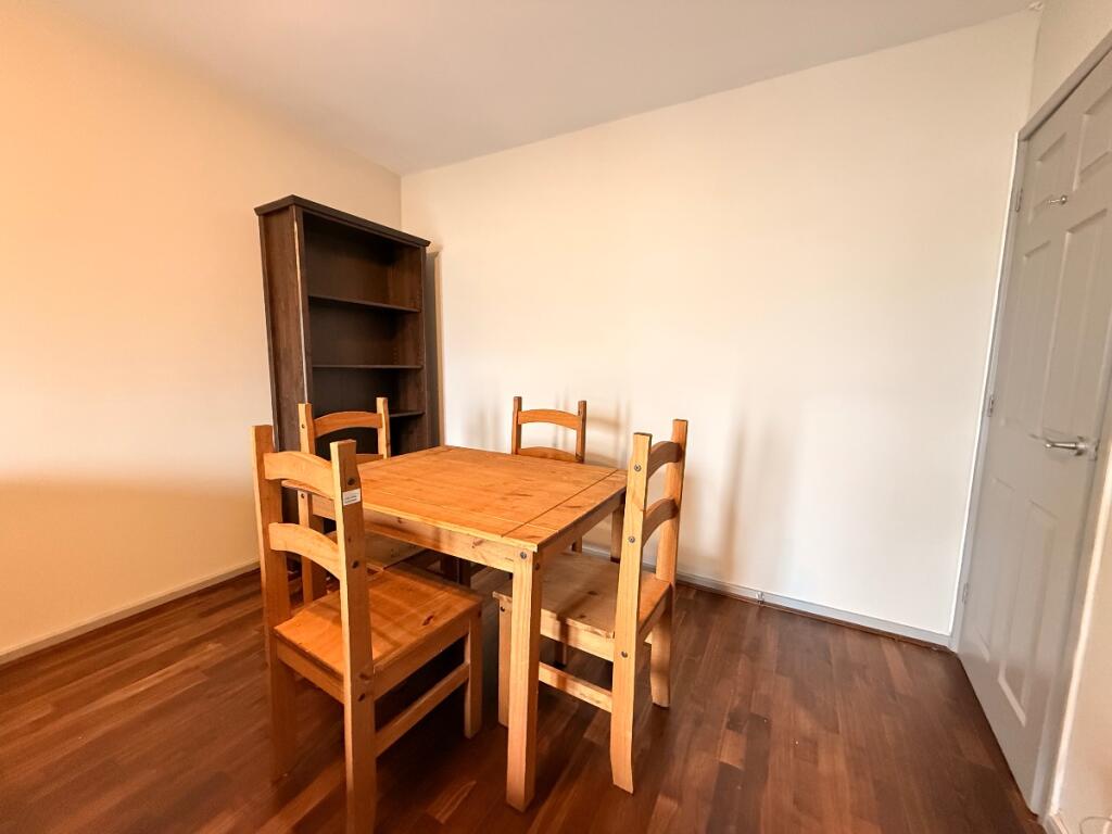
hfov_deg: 102.1
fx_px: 450
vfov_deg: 85.7
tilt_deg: -6.3
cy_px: 417
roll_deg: -0.8
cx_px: 556
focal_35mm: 14
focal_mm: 2.22
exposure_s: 1/49
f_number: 2.2
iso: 800
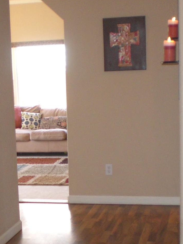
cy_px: 161
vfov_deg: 24.0
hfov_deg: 18.0
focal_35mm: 81
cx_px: 31
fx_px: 571
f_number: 3.1
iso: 200
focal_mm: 6.3
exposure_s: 1/60
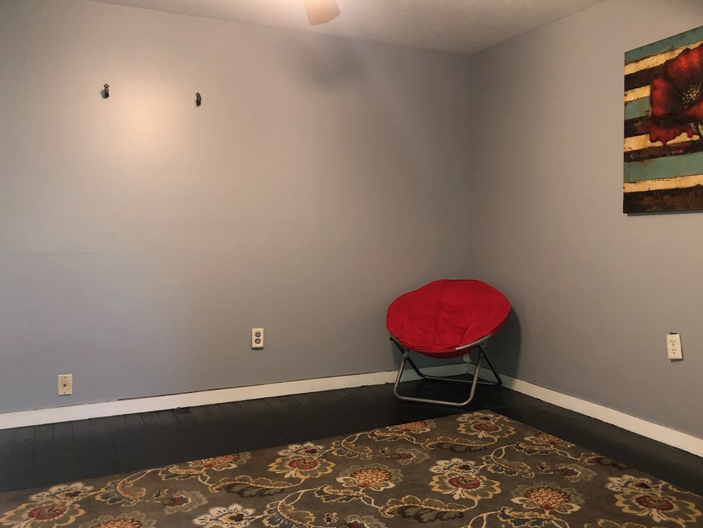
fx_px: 650
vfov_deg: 44.2
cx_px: 392
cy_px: 260
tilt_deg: -2.6
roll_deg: -0.2
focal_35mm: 32
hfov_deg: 56.7
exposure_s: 1/13
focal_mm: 3.99
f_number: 1.8
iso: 100
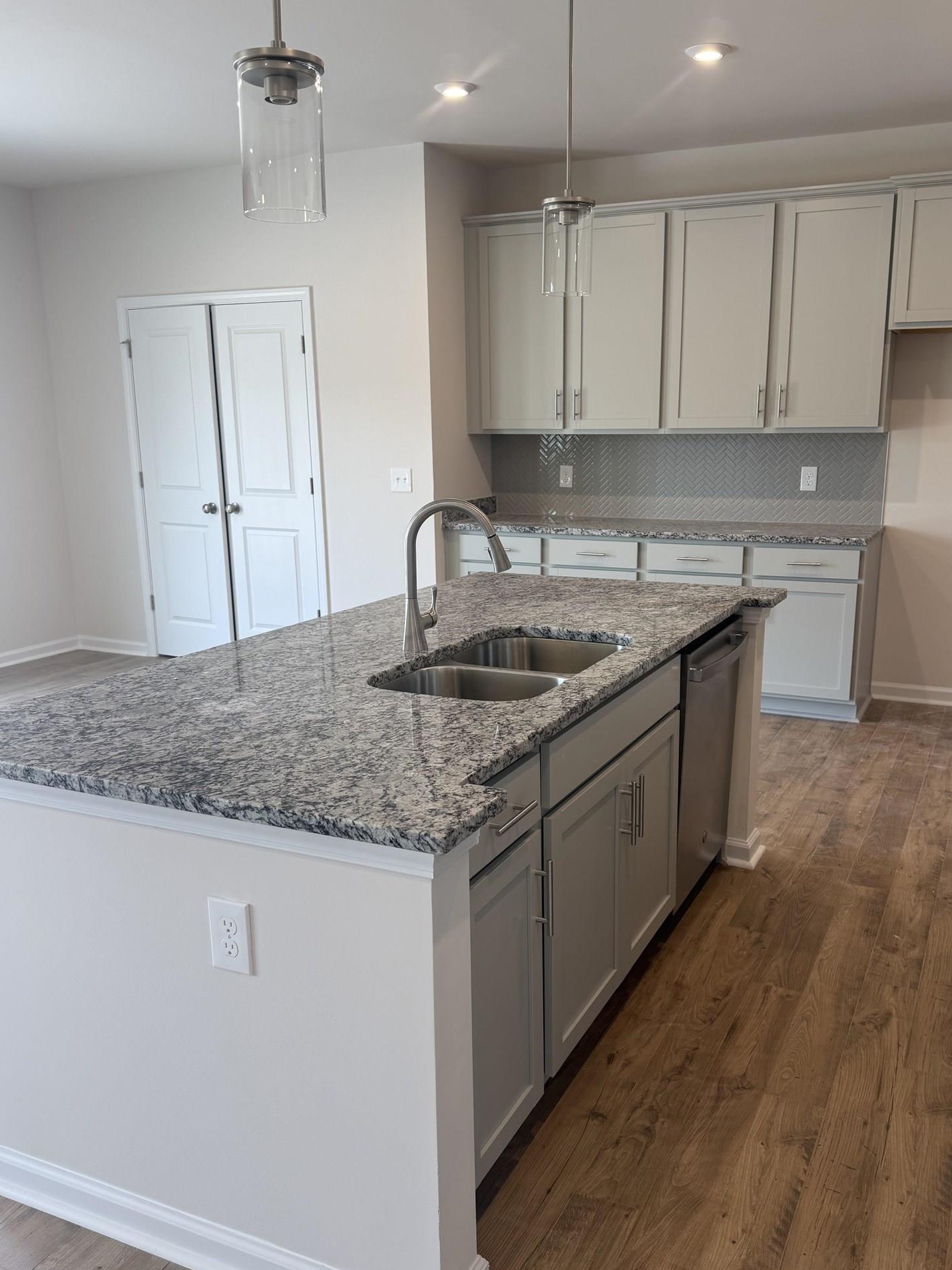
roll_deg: +0.5
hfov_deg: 48.2
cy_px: 682
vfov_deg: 61.6
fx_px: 1064
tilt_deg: -11.6
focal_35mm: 29
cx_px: 523
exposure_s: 1/120
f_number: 1.78
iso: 64
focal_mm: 6.76
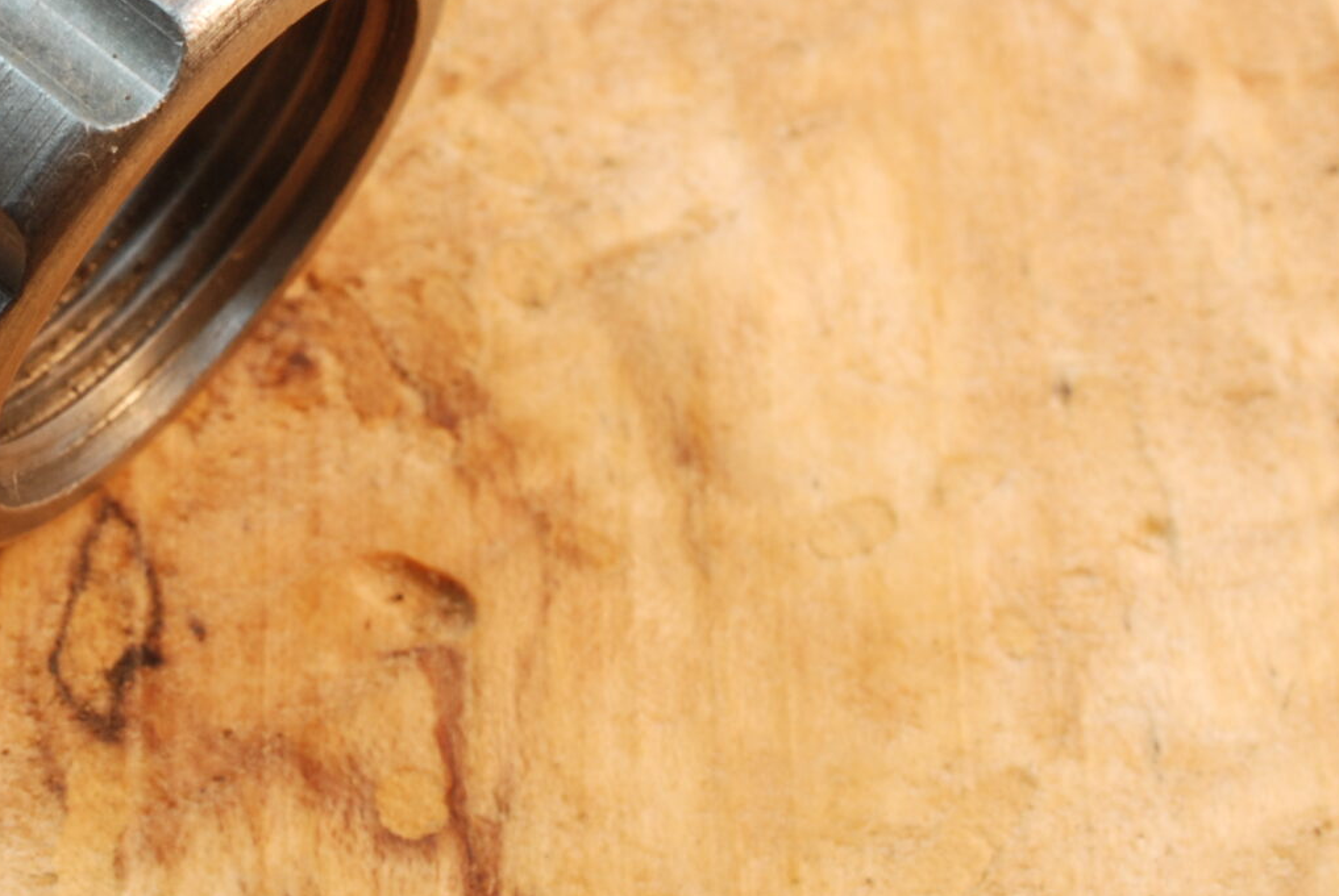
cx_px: 30
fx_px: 5624
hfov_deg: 13.4
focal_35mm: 151
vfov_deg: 9.1
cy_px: 91
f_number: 22
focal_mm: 40
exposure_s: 1/10
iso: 200
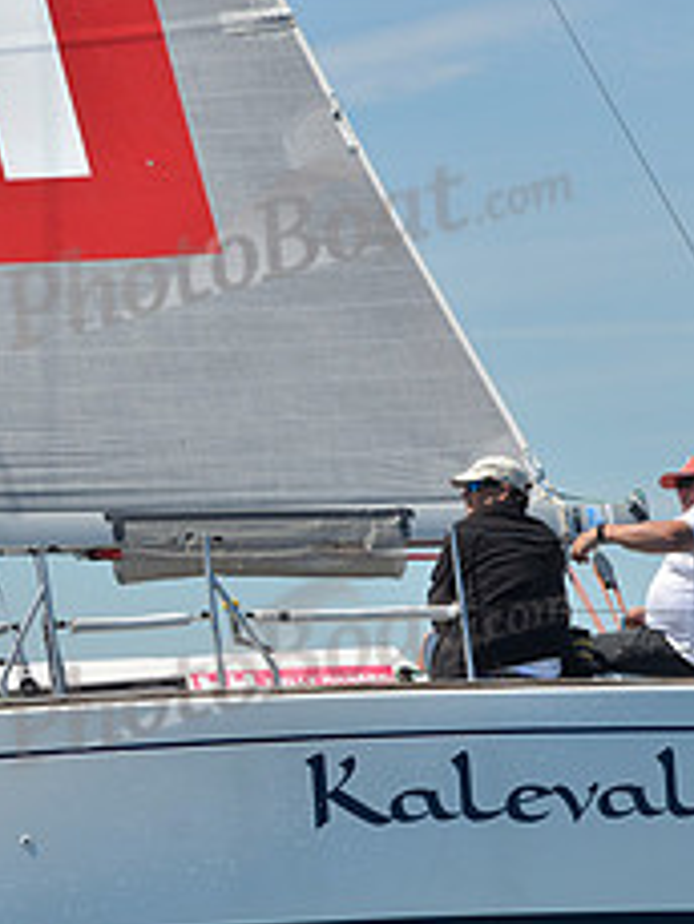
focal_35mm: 231
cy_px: 510
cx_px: -202
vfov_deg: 8.6
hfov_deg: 6.4
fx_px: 6169
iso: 280
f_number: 8
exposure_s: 1/1250
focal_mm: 95
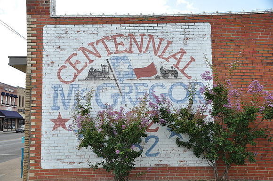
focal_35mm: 42
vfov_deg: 31.8
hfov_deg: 46.5
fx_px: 318
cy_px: 90
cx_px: 136
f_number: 6.3
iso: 200
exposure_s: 1/160
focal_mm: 28
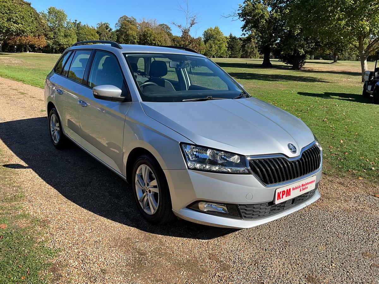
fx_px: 318
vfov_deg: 48.2
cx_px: 190
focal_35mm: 29
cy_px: 142
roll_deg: +0.3
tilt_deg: -15.2
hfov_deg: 61.7
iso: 25
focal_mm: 3
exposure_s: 1/1342
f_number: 1.8
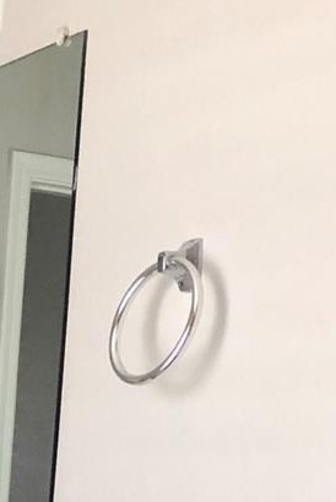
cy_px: 839
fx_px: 1523
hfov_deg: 12.3
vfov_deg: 16.4
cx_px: -87
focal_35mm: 109
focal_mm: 3.99
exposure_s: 1/15
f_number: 1.8
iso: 80
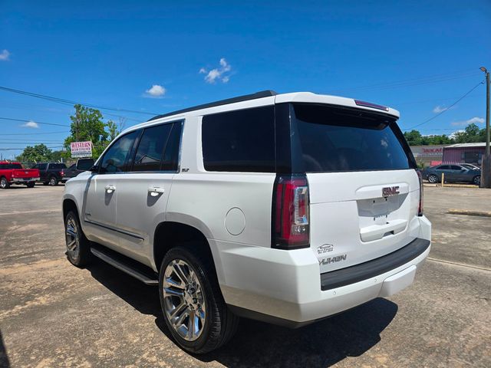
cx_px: 246
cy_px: 184
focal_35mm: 23
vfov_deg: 58.9
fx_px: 326
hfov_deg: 73.9
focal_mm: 6.3
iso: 12
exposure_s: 1/1114
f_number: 1.7
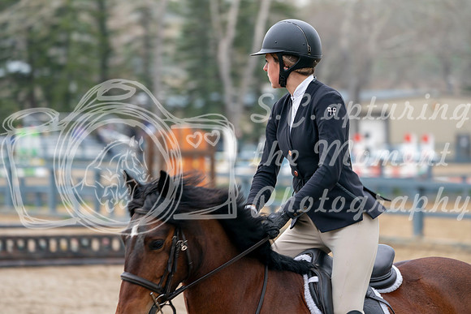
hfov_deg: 9.1
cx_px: 236
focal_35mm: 226
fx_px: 2957
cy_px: 157
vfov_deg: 6.1
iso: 250
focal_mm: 226
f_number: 5.6
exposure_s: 1/250
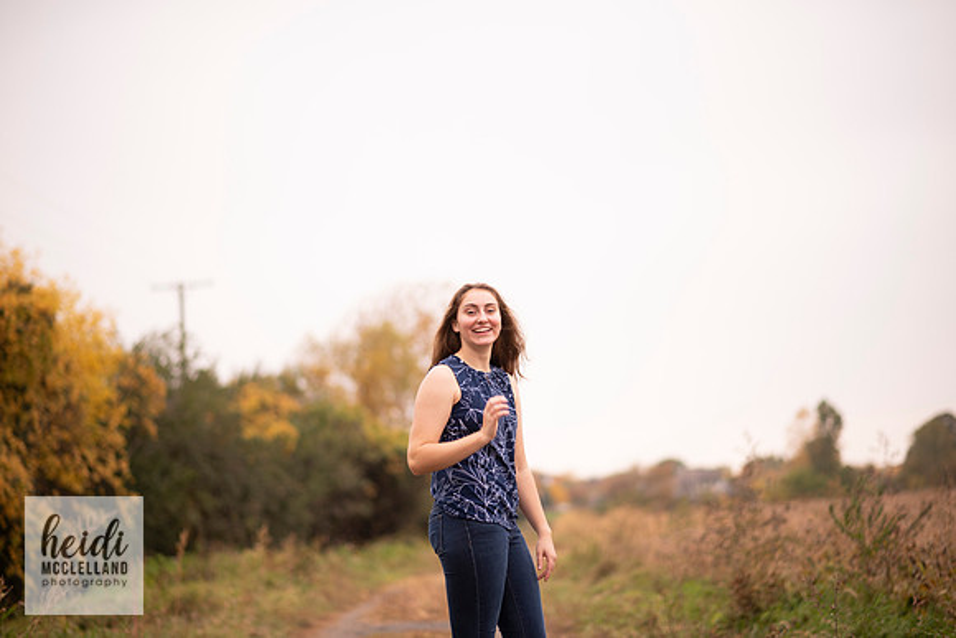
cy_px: 319
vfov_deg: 16.1
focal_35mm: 85
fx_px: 2258
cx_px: 478
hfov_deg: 23.9
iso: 160
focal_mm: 85
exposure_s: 1/250
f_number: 1.8
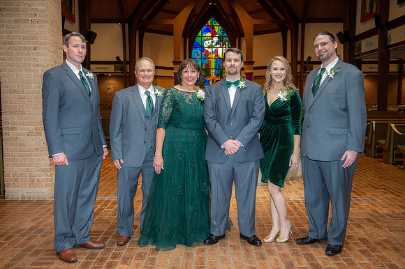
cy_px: 134
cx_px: 202
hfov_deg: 50.7
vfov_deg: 35.0
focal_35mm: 38
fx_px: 427
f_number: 4
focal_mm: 38
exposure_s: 1/125
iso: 1250
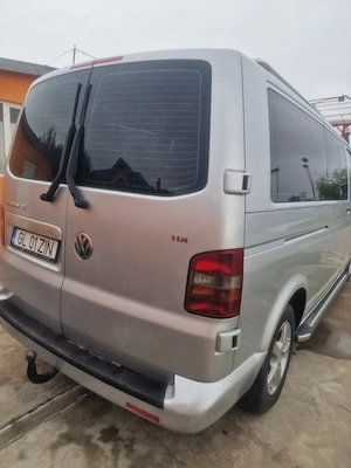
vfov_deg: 73.9
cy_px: 234
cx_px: 176
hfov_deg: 58.9
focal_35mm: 23
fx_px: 311
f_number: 1.8
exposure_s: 1/256
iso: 50
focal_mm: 6.4
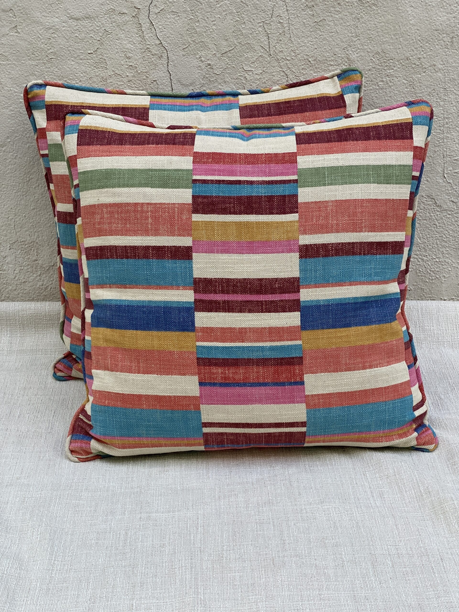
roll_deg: +1.9
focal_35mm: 52
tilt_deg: -23.0
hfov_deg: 28.0
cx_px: 230
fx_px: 919
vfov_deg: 36.8
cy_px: 306
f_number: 2
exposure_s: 1/122
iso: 25
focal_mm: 6
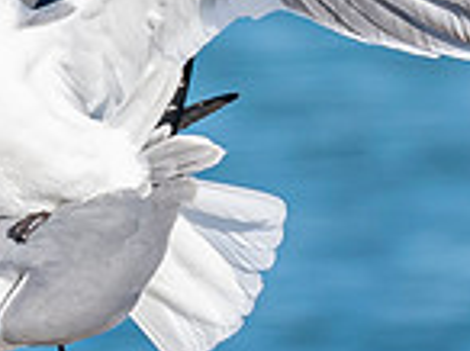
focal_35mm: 3631
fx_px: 49219
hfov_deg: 0.5
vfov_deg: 0.4
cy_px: 55
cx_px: 512
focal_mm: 300
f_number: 5.6
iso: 500
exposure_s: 1/2000
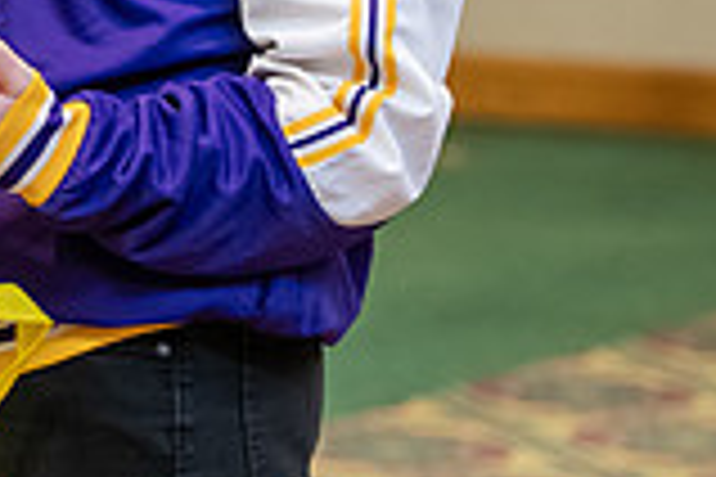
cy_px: -169
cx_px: -374
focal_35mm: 299
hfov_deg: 6.8
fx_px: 5946
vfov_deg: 4.6
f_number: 3.2
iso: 1600
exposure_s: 1/200
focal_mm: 82
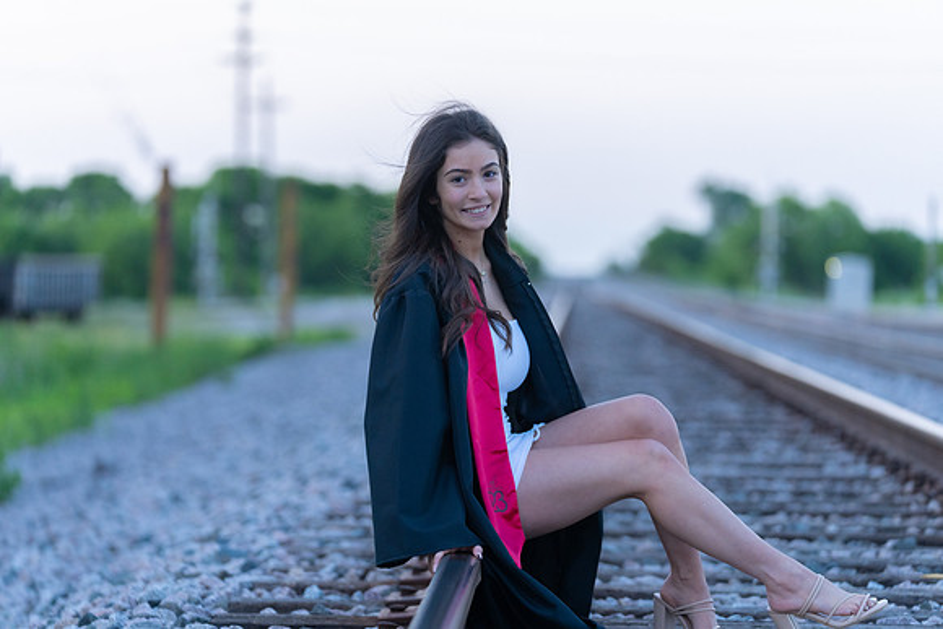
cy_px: 314
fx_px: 3616
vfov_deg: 9.9
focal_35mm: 138
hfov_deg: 14.9
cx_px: 472
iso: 1600
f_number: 3.2
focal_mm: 138
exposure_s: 1/320
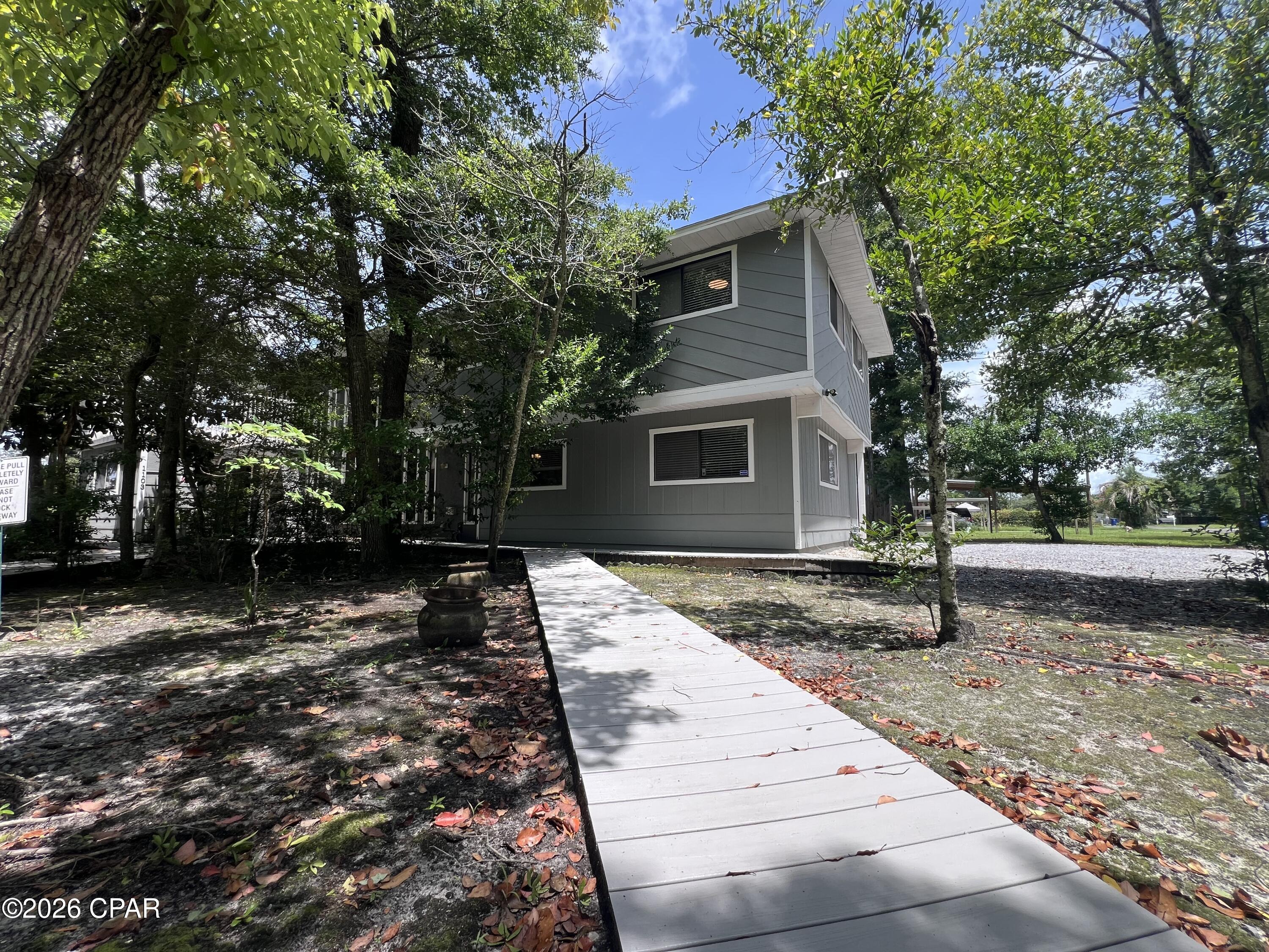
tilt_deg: +4.9
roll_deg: +0.0
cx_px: 634
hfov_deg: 106.2
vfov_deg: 89.9
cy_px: 476
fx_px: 477
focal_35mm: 13
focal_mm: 1.57
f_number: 1.8
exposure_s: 1/372
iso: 32
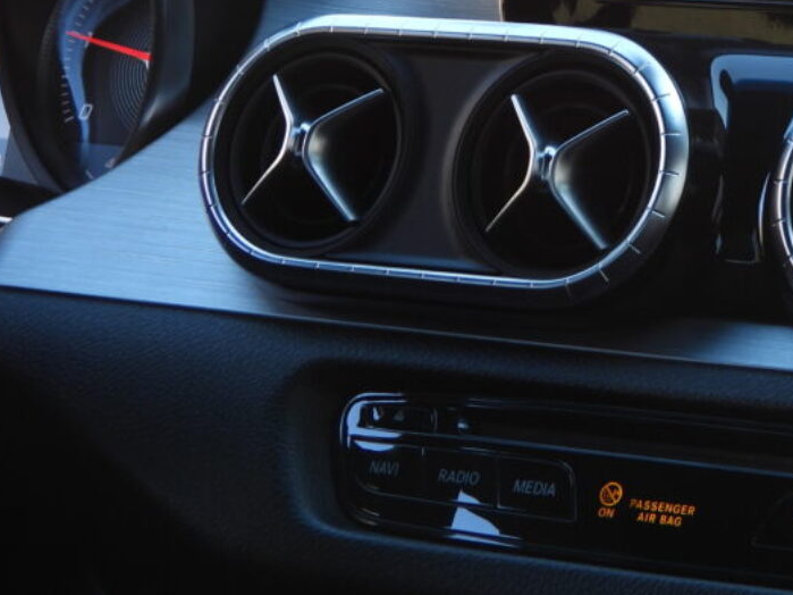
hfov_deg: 11.4
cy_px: 72
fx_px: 3940
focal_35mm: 172
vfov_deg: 8.6
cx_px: 793
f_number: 3.5
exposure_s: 1/60
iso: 140
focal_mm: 13.5
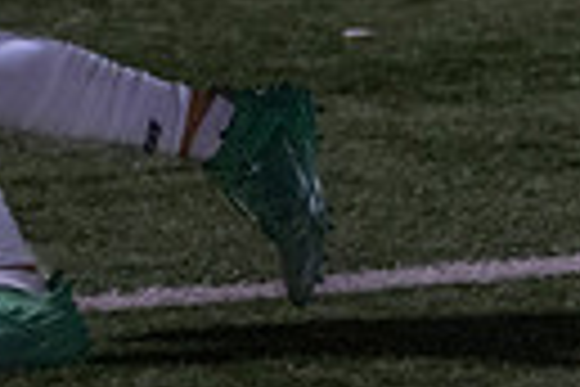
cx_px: 225
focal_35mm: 513
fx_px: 8264
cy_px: -443
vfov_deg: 2.7
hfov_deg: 4.0
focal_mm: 103
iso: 6400
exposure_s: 1/1000
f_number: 3.2
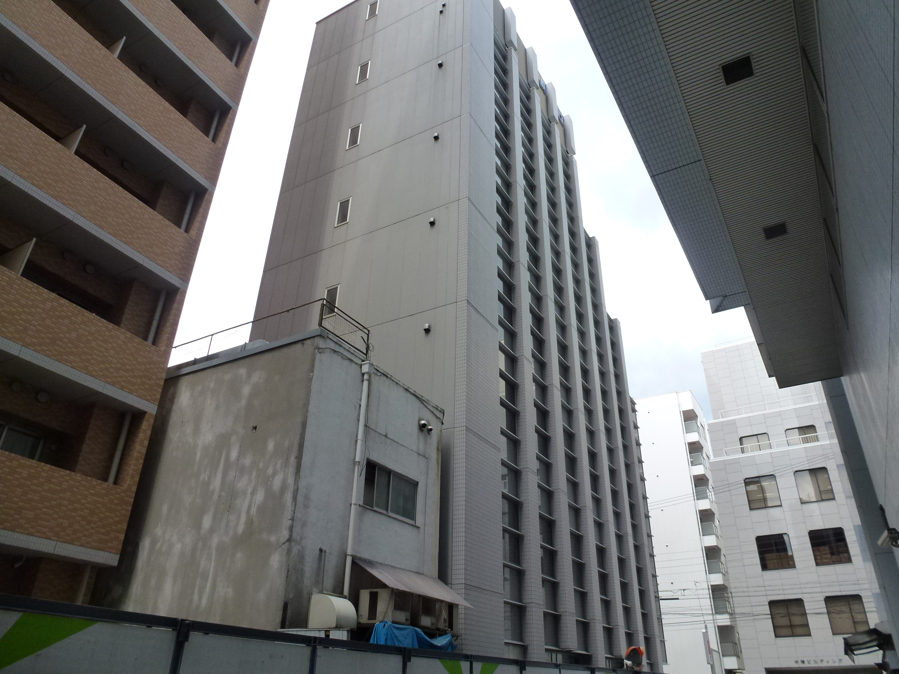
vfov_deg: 56.8
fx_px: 623
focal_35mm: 24
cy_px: 337
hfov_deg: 71.6
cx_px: 450
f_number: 4
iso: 160
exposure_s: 1/320
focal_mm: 4.3
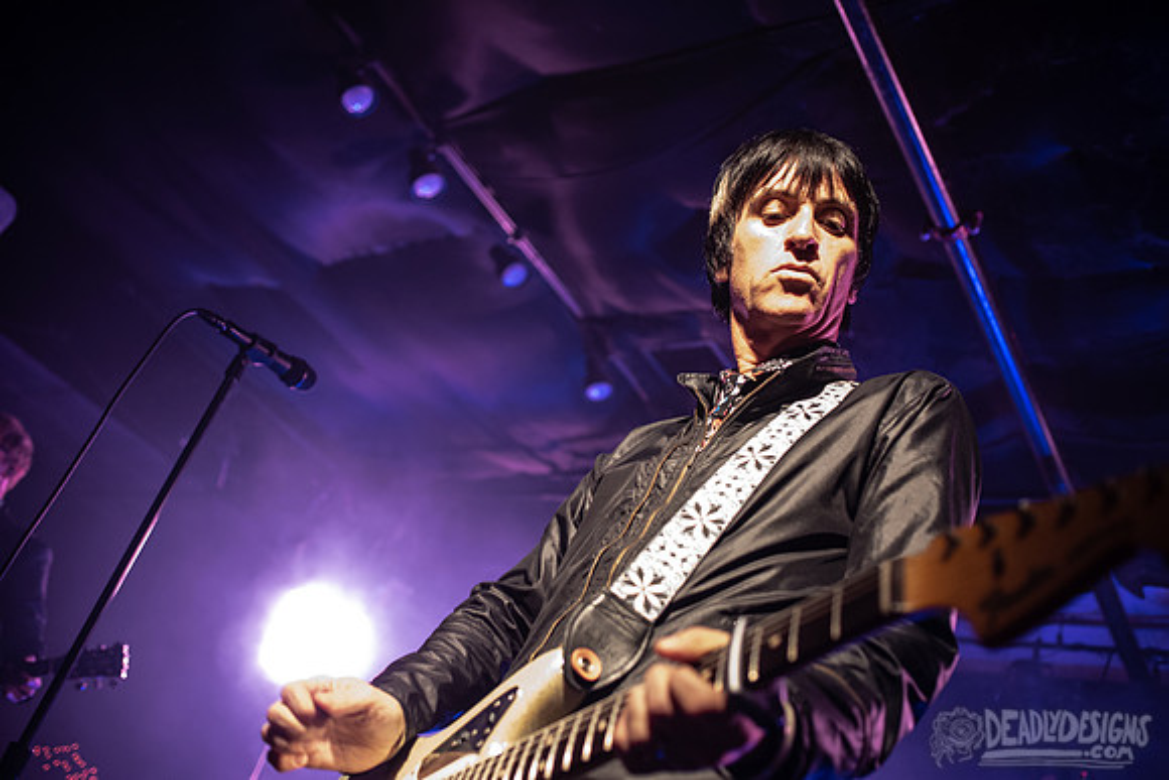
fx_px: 1137
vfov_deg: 37.9
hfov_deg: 54.4
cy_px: 390
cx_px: 584
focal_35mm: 35
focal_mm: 35
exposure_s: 1/160
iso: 2000
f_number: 2.8
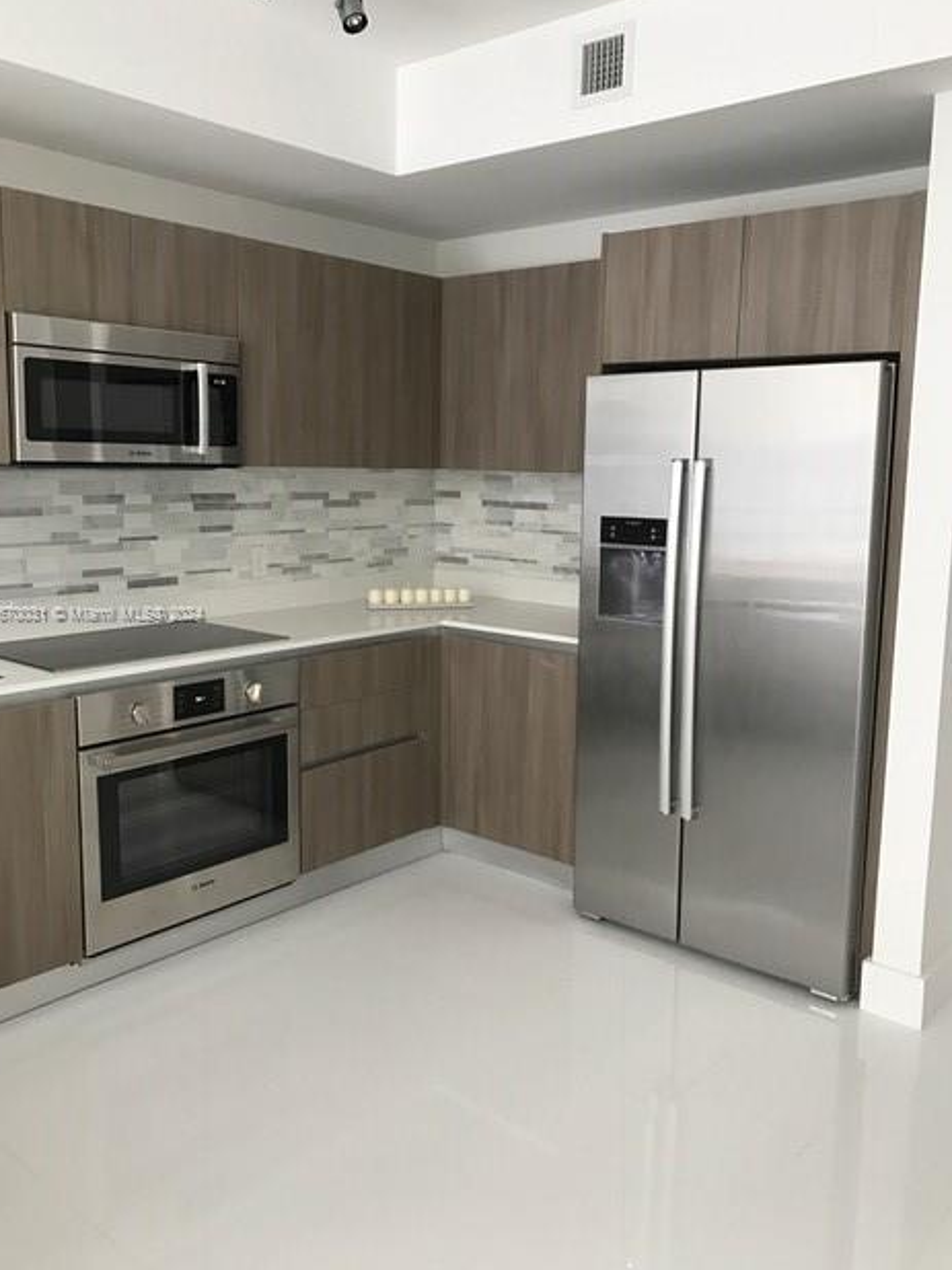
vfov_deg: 61.7
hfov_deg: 48.2
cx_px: 461
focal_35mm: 29
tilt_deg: -7.6
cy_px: 614
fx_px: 1064
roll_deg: -1.3
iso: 32
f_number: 1.8
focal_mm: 3.99
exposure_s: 1/30
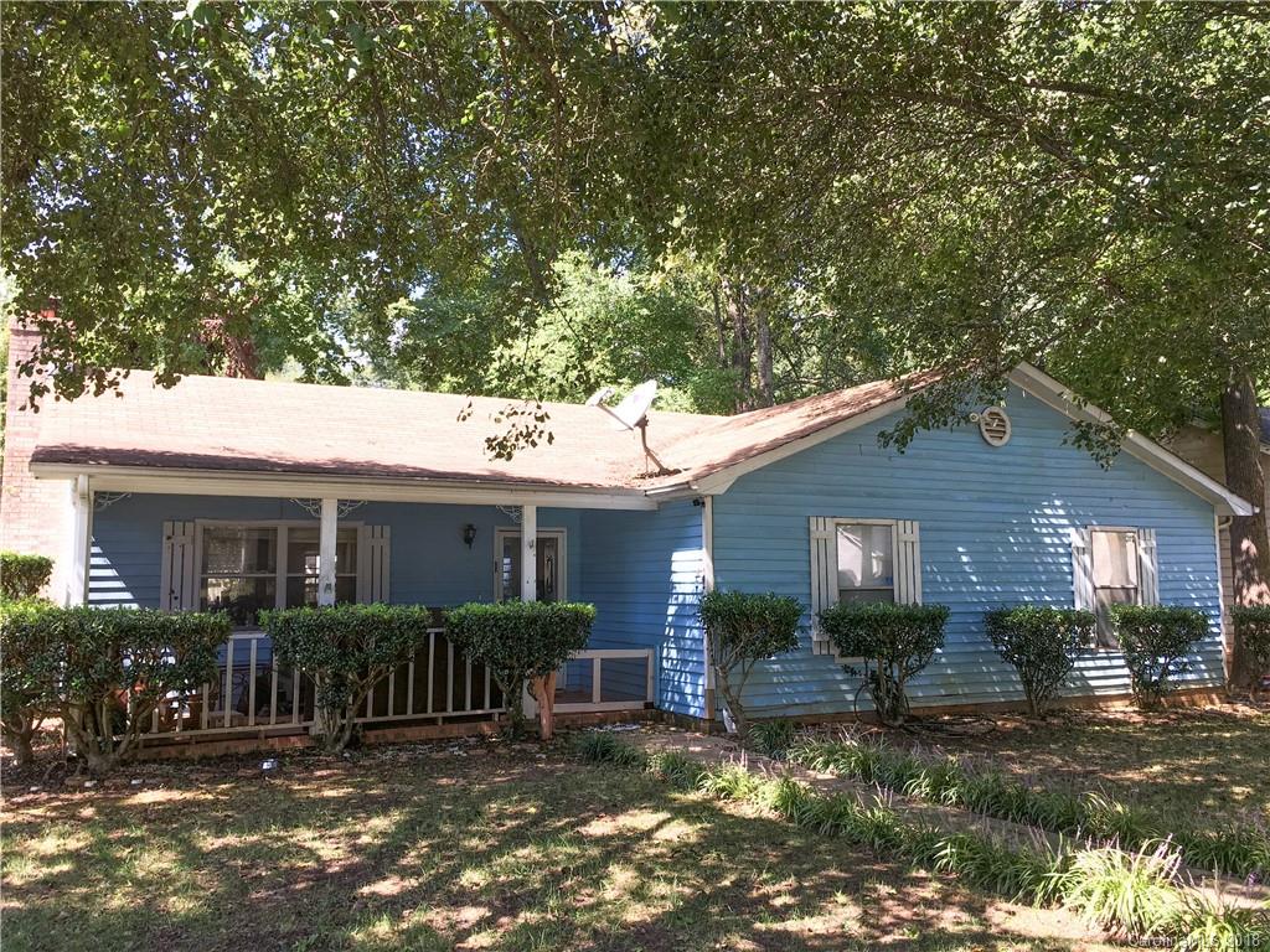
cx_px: 635
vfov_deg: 48.2
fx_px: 1064
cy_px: 476
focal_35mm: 29
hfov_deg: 61.7
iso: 25
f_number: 2.2
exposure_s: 1/191
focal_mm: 4.15
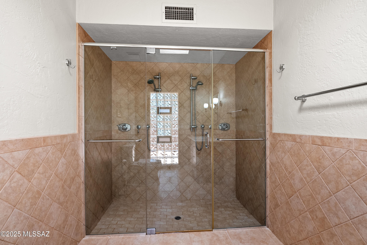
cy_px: 122
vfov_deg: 73.8
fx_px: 163
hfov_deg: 96.7
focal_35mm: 16
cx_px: 184
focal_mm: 16
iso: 400
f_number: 8
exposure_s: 1/8
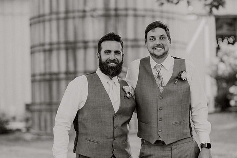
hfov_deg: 19.3
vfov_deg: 12.9
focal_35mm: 106
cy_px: 79
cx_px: 118
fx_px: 698
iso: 100
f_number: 2.8
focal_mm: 105
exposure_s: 1/160
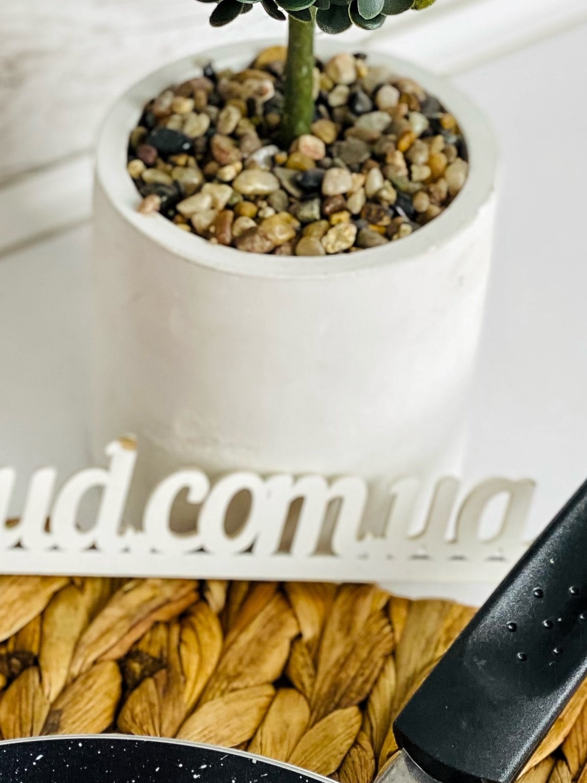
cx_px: 38
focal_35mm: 136
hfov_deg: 10.8
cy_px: 830
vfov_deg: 14.2
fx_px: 3076
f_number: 2
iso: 40
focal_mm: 6
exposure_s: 1/100
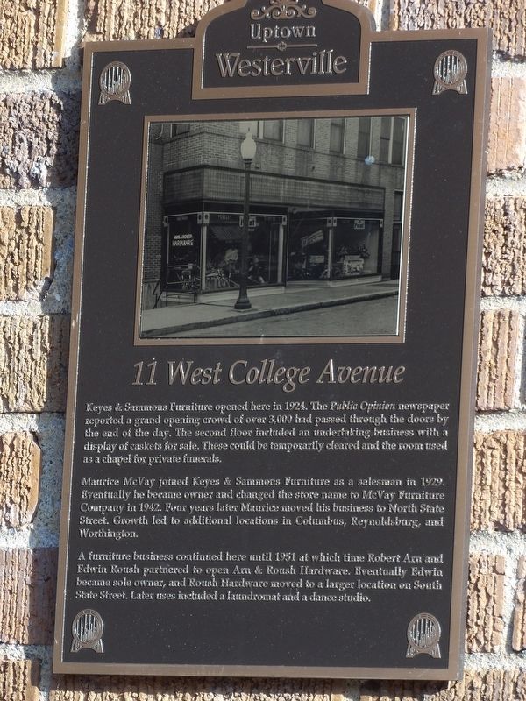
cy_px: 350
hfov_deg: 4.1
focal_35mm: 363
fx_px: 7355
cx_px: 263
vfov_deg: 5.5
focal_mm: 65.2
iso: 100
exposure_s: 1/131
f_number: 4.2
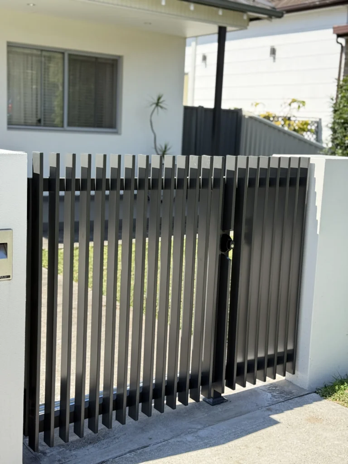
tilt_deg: -7.3
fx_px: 643
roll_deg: -3.8
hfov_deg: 30.3
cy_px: 232
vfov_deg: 39.7
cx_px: 174
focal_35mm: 48
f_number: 1.78
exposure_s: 1/1642
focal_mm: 6.76
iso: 64
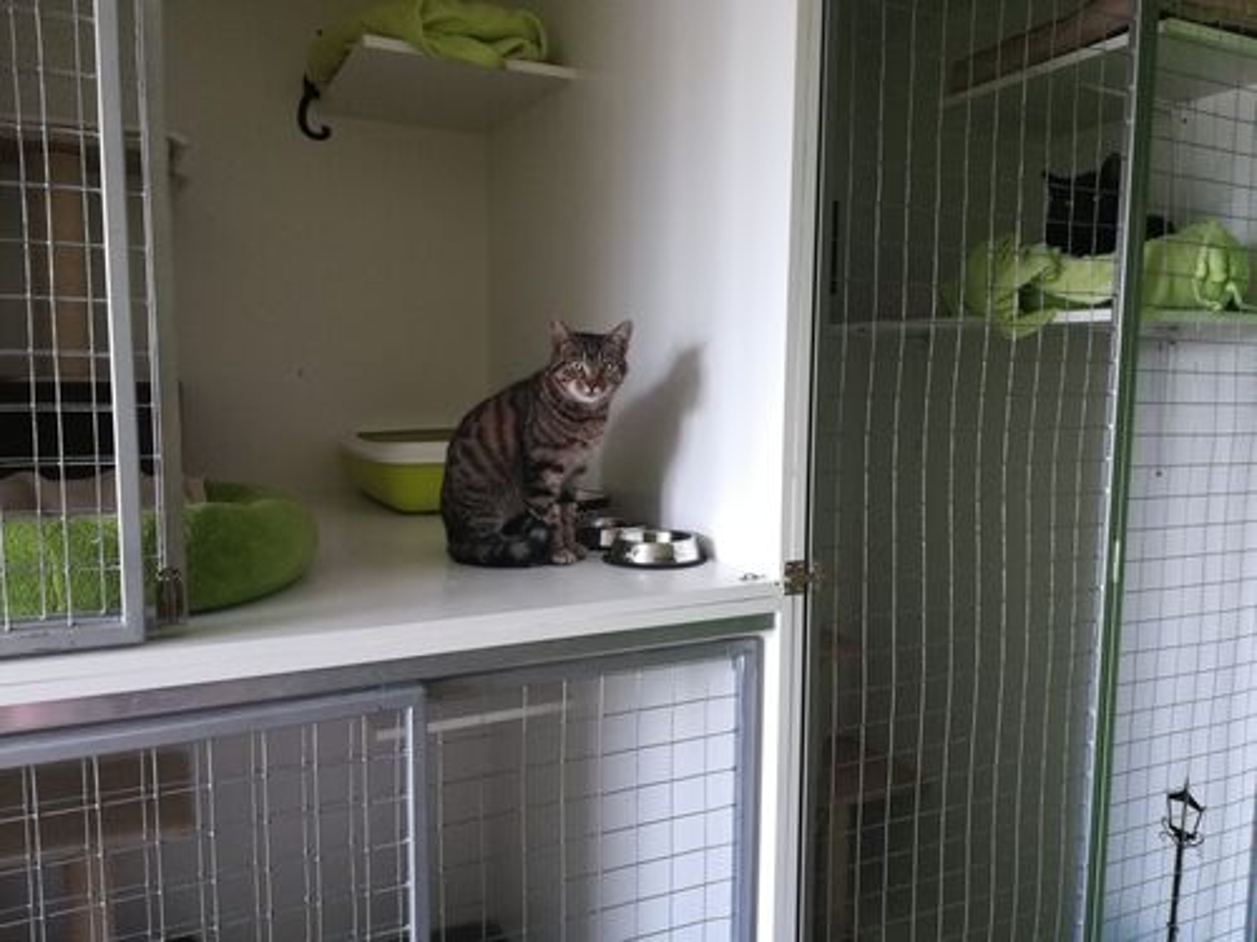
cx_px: 628
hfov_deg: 67.3
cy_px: 471
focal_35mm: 26
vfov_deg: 53.1
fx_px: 944
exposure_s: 1/33.3
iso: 200
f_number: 2.2
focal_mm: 3.83
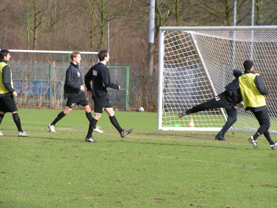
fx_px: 1808
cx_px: 138
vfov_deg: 6.6
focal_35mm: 226
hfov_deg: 8.8
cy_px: 104
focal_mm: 34.5
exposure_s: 1/250
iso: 50
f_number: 4.5
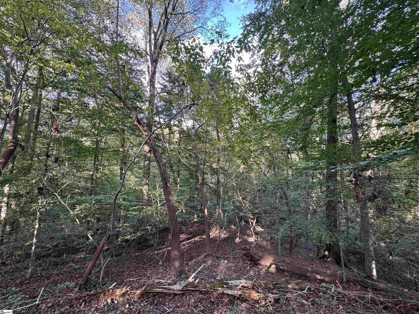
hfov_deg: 102.1
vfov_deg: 85.7
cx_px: 210
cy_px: 157
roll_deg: -0.7
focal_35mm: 14
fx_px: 169
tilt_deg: +7.4
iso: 125
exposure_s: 1/99
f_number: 2.2
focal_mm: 2.22
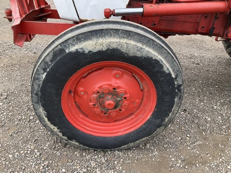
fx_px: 194
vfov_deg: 48.2
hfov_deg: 61.7
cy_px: 86
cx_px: 116
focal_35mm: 29
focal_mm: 3
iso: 25
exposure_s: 1/383
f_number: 1.8
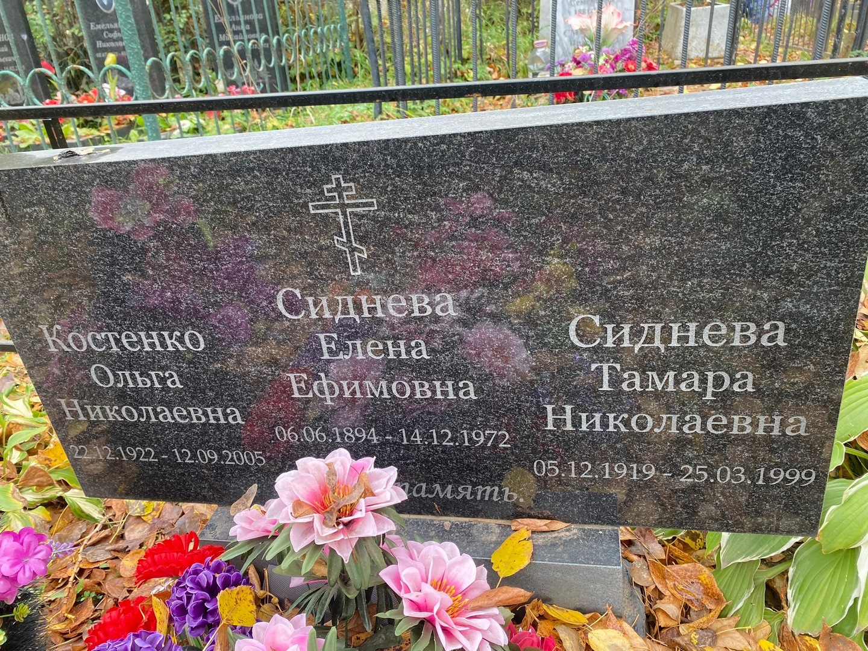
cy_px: 326
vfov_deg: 53.1
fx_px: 652
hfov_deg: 67.3
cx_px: 434
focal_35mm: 26
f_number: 1.8
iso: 50
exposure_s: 1/121
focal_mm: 4.25
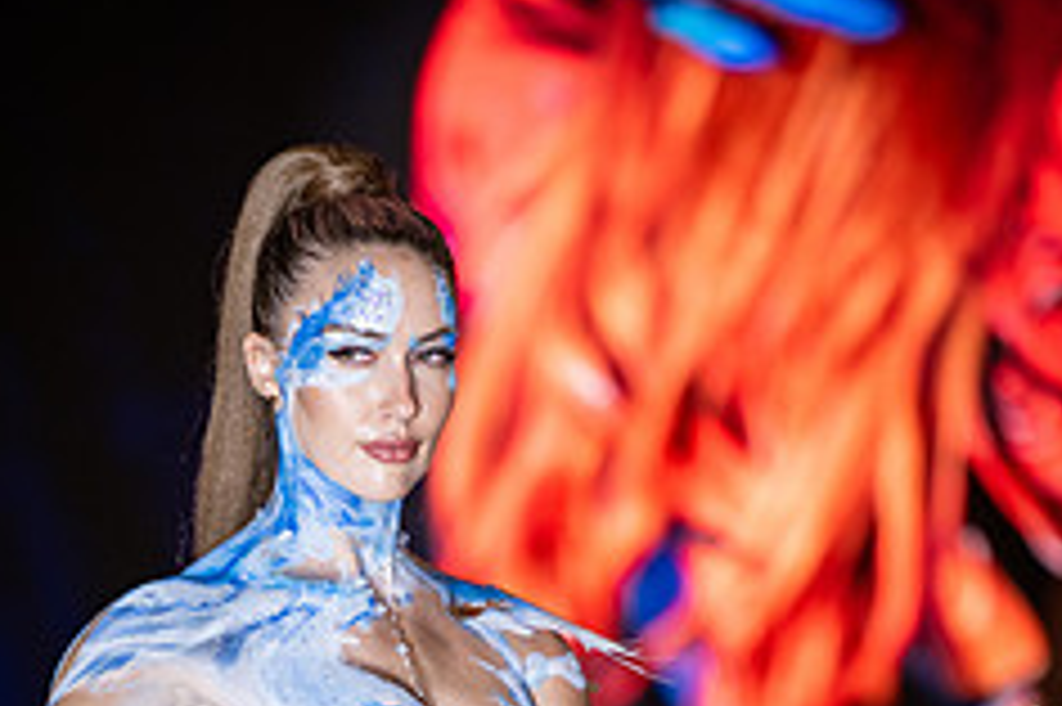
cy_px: 985
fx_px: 11231
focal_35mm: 381
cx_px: 418
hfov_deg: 5.4
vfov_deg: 3.6
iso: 1250
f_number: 2.8
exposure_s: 1/320
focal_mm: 200
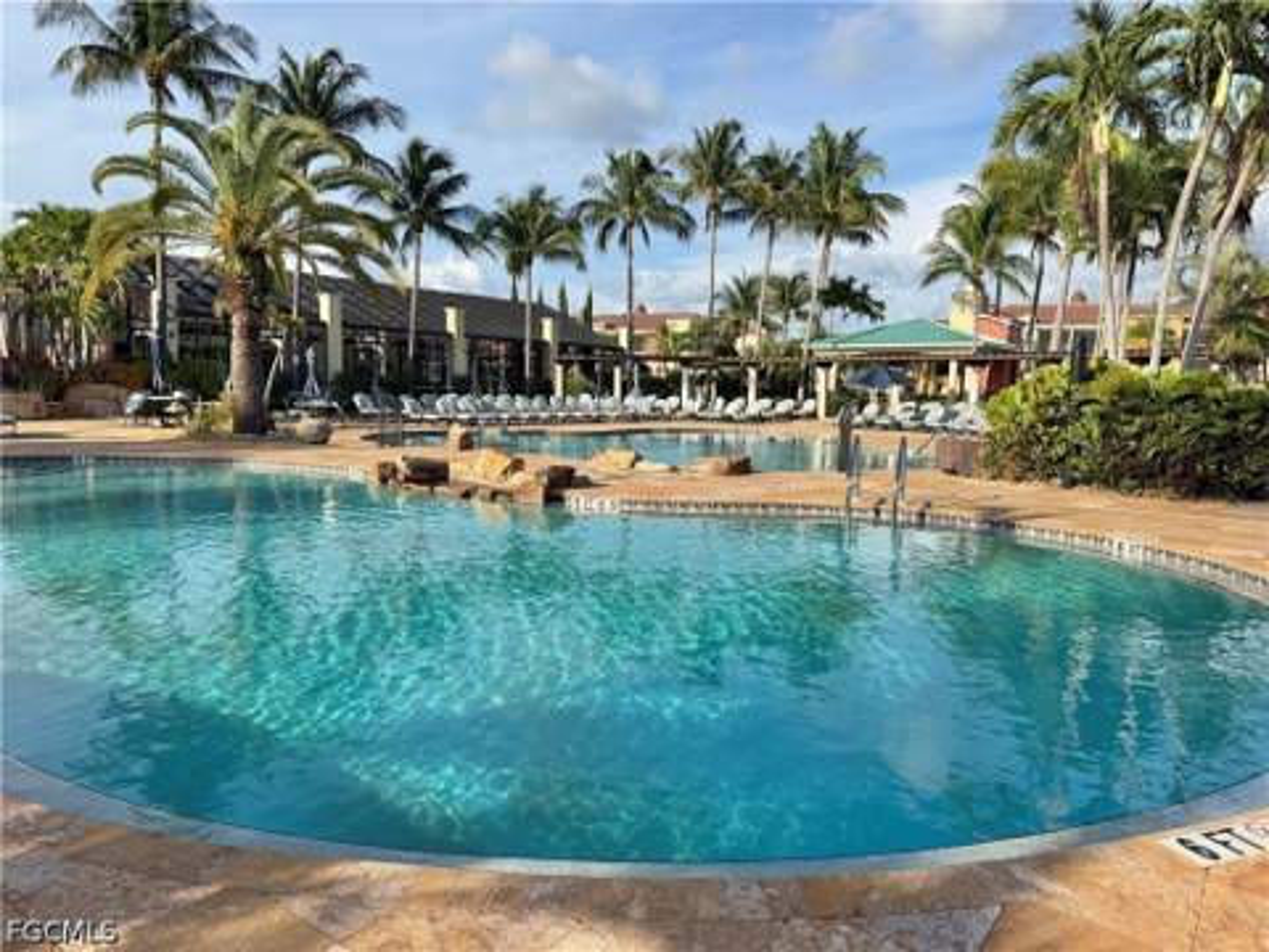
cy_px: 476
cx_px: 634
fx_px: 880
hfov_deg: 71.6
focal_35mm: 24
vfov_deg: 56.8
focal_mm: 6.76
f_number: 1.78
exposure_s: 1/4405
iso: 80
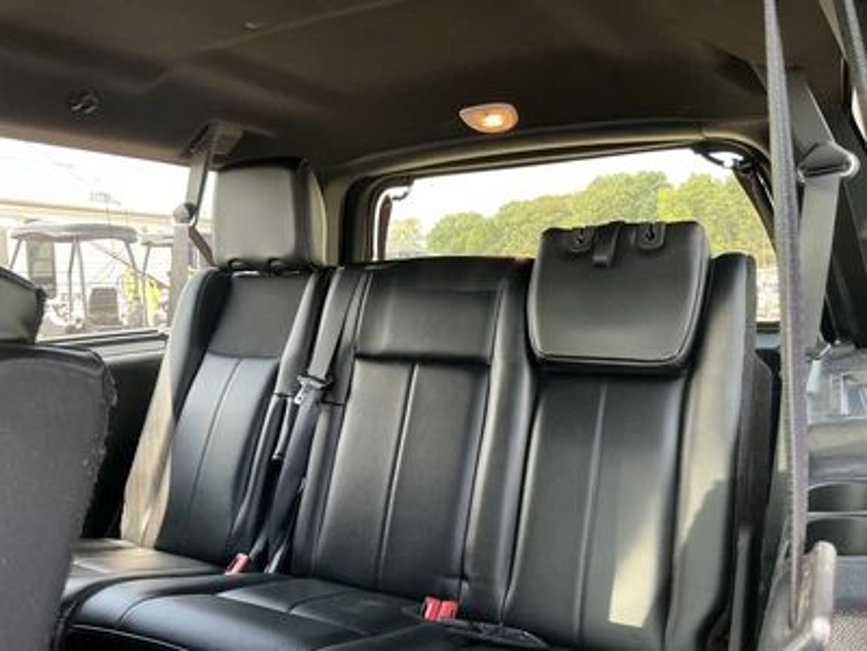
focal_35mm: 28
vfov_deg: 49.7
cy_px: 326
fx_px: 701
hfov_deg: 63.4
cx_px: 434
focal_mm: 3
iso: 100
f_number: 1.8
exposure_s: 1/60
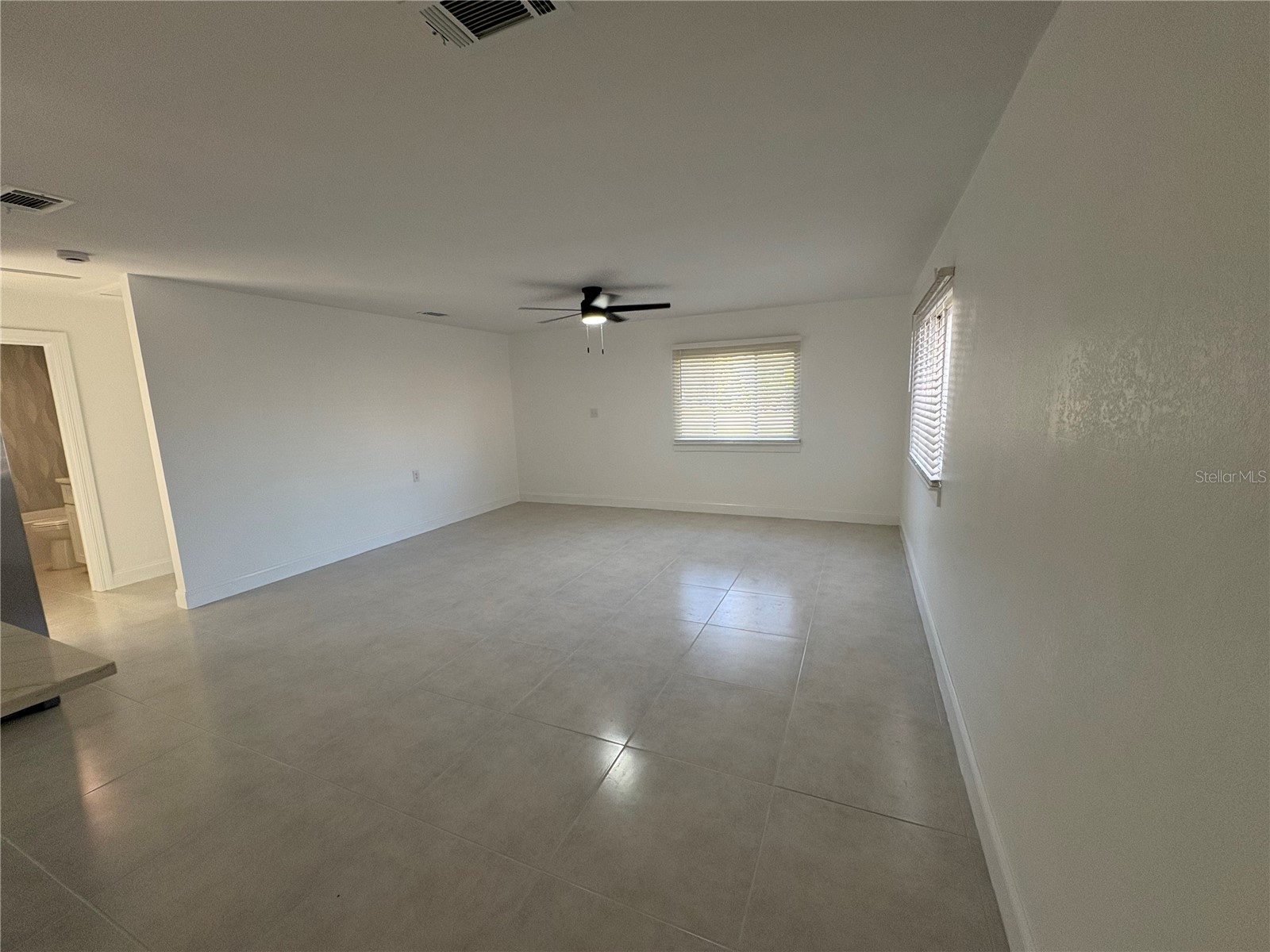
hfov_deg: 102.1
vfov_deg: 85.7
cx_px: 635
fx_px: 514
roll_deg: +2.4
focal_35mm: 14
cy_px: 476
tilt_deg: -9.0
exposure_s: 1/120
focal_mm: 2.22
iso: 160
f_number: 2.2
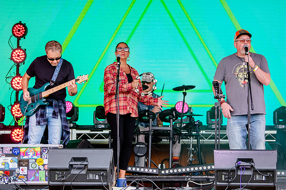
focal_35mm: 155
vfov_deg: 8.8
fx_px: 1233
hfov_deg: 13.2
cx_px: 146
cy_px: 65
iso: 320
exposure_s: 1/500
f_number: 2.8
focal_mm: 98
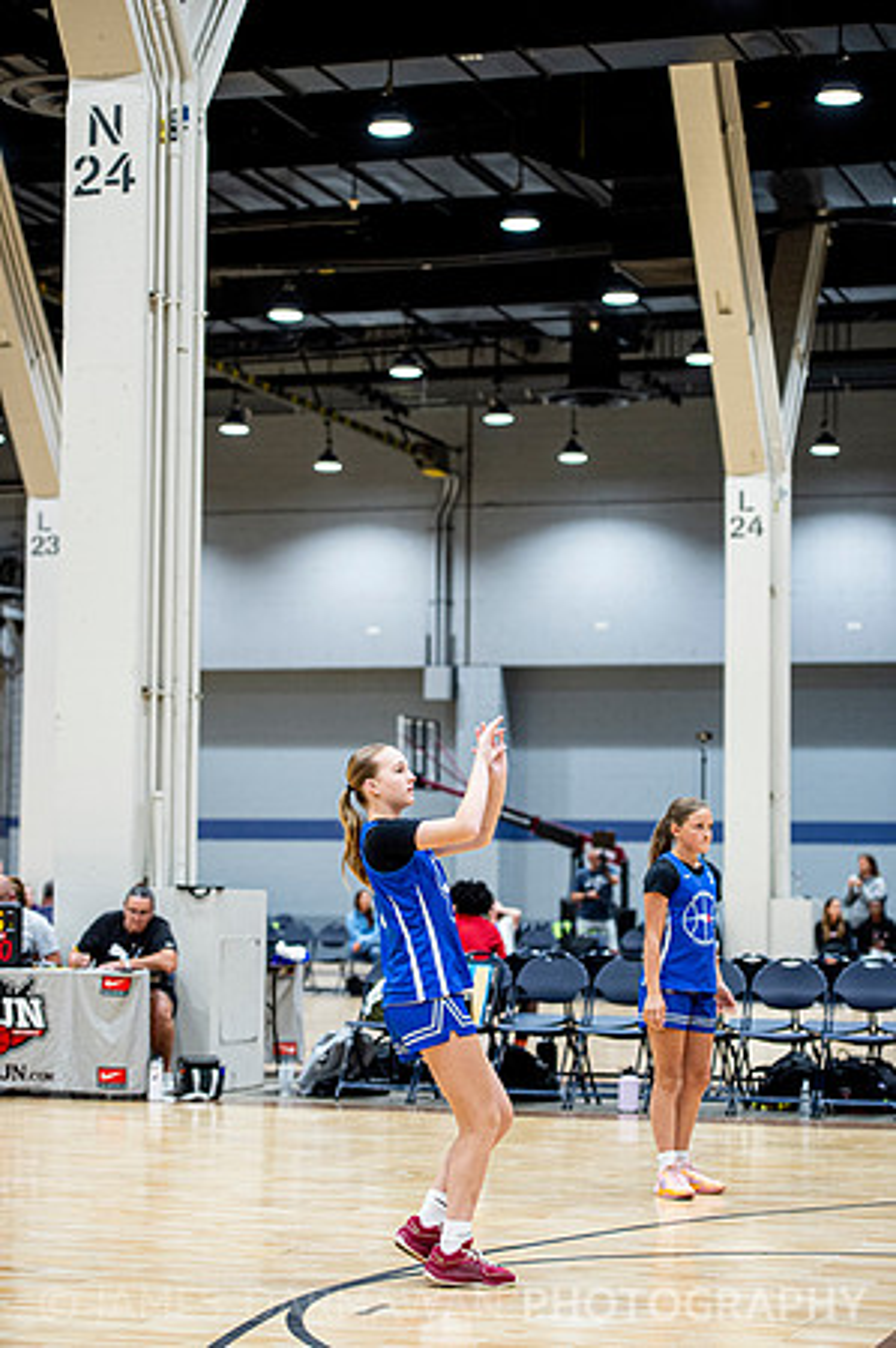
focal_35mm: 85
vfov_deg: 23.9
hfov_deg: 16.0
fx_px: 3180
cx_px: 448
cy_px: 674
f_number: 2.8
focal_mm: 85
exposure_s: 1/320
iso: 2500
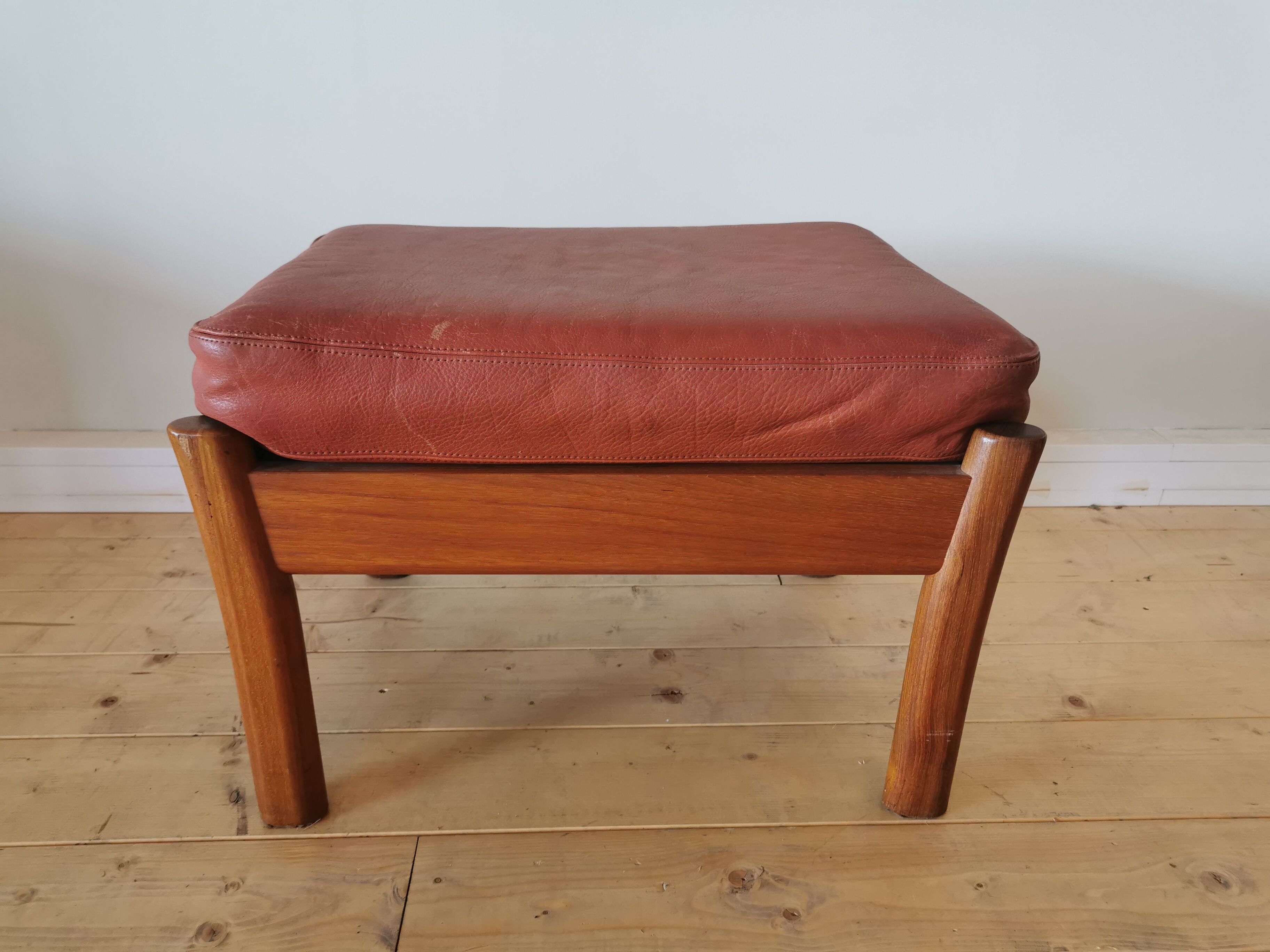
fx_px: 991
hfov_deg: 65.3
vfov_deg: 51.4
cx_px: 635
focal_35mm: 27
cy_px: 476
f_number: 1.8
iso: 160
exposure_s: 1/100
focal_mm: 5.58
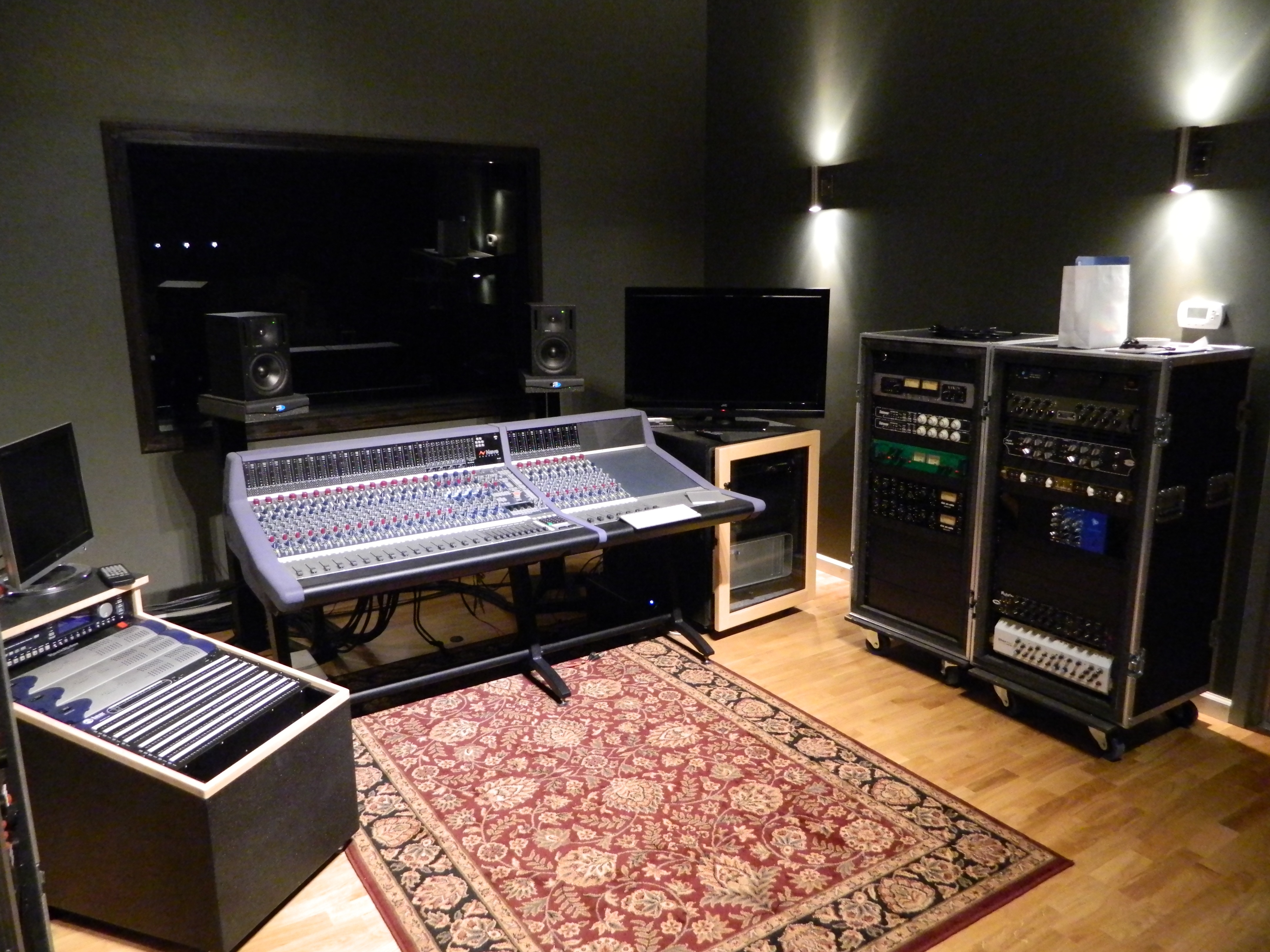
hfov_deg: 69.4
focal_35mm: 25
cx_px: 635
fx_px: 917
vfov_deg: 54.9
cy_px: 476
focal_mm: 4.5
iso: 800
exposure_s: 1/8
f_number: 3.1
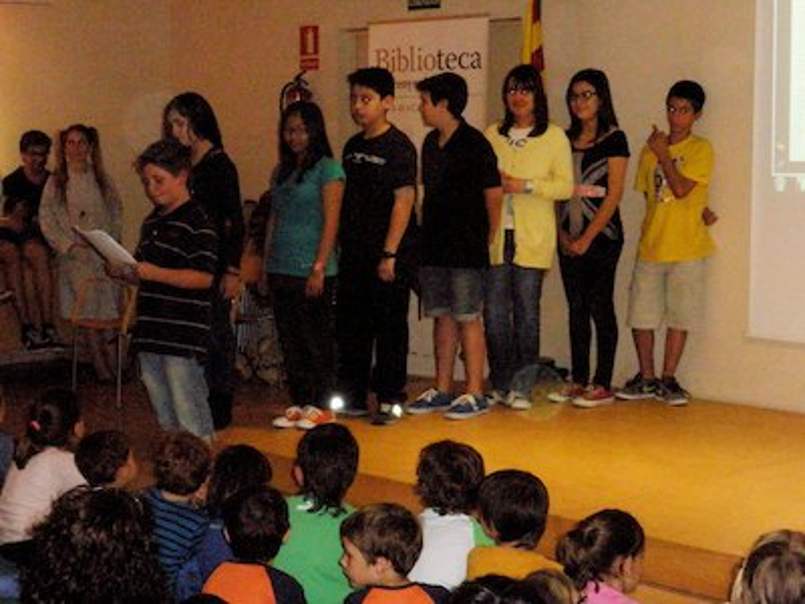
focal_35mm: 72
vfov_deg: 20.4
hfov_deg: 27.0
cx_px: 402
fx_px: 1674
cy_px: 302
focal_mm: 12.7
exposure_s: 1/80
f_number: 5
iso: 500
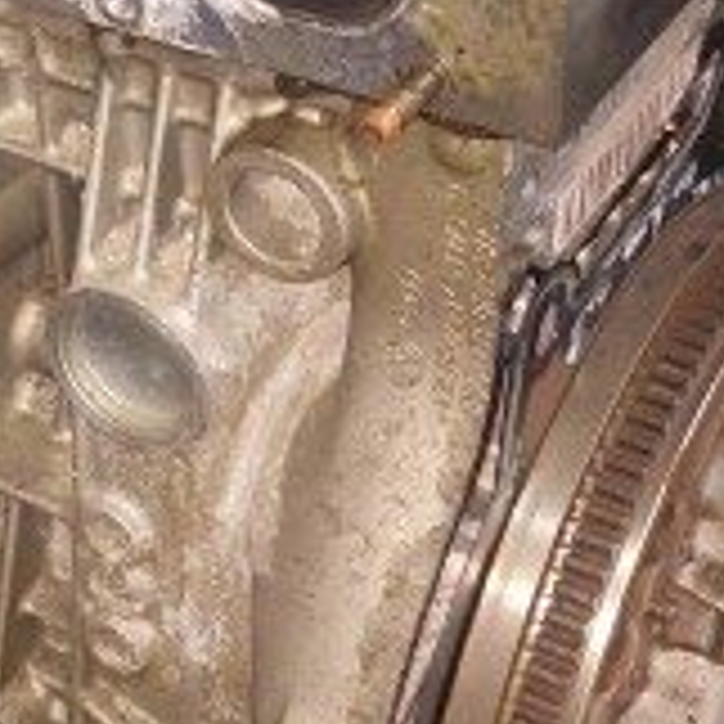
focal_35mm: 88
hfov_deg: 18.9
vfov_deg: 19.3
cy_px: 49
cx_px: -81
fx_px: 2082
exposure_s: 1/50
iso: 250
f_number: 1.8
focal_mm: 5.23
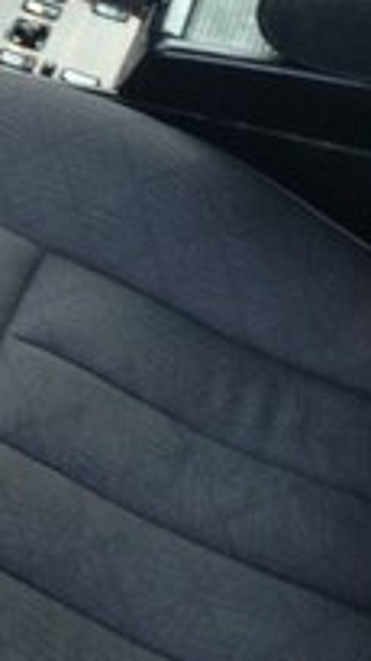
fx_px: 1525
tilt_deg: -35.8
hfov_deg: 13.6
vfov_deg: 22.9
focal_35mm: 87
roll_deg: +4.2
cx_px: -26
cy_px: -90
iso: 125
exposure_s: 1/20
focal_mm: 4.12
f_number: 2.4
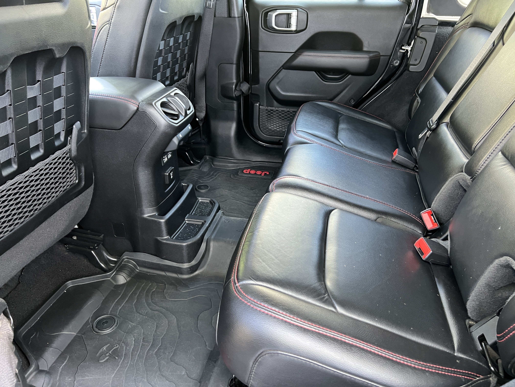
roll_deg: +0.0
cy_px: 194
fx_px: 387
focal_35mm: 26
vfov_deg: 53.1
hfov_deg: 67.3
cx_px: 258
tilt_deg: -33.2
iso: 400
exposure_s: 1/60
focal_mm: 5.7
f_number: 1.5
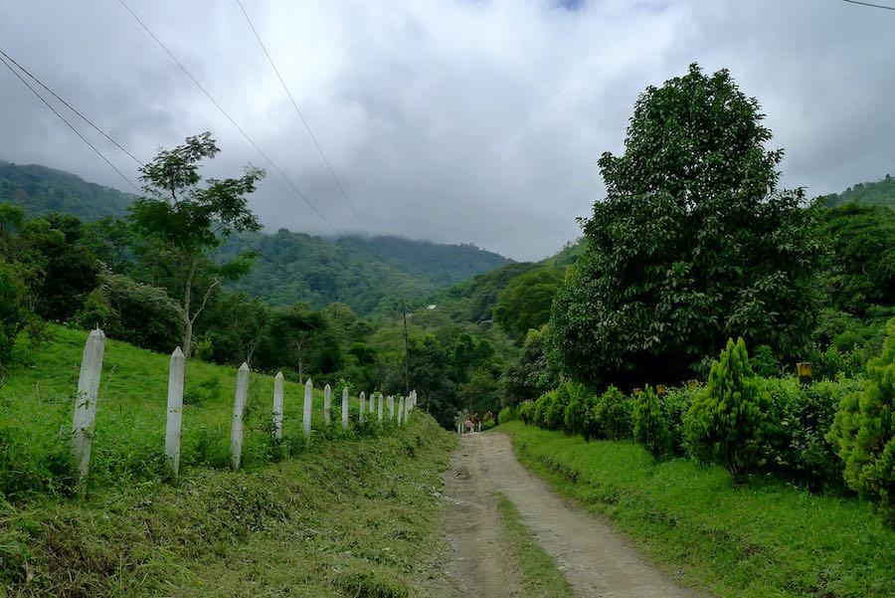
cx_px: 448
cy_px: 299
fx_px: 746
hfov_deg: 61.9
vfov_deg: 43.7
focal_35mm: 30
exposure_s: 1/1000
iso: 125
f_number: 4.5
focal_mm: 6.4
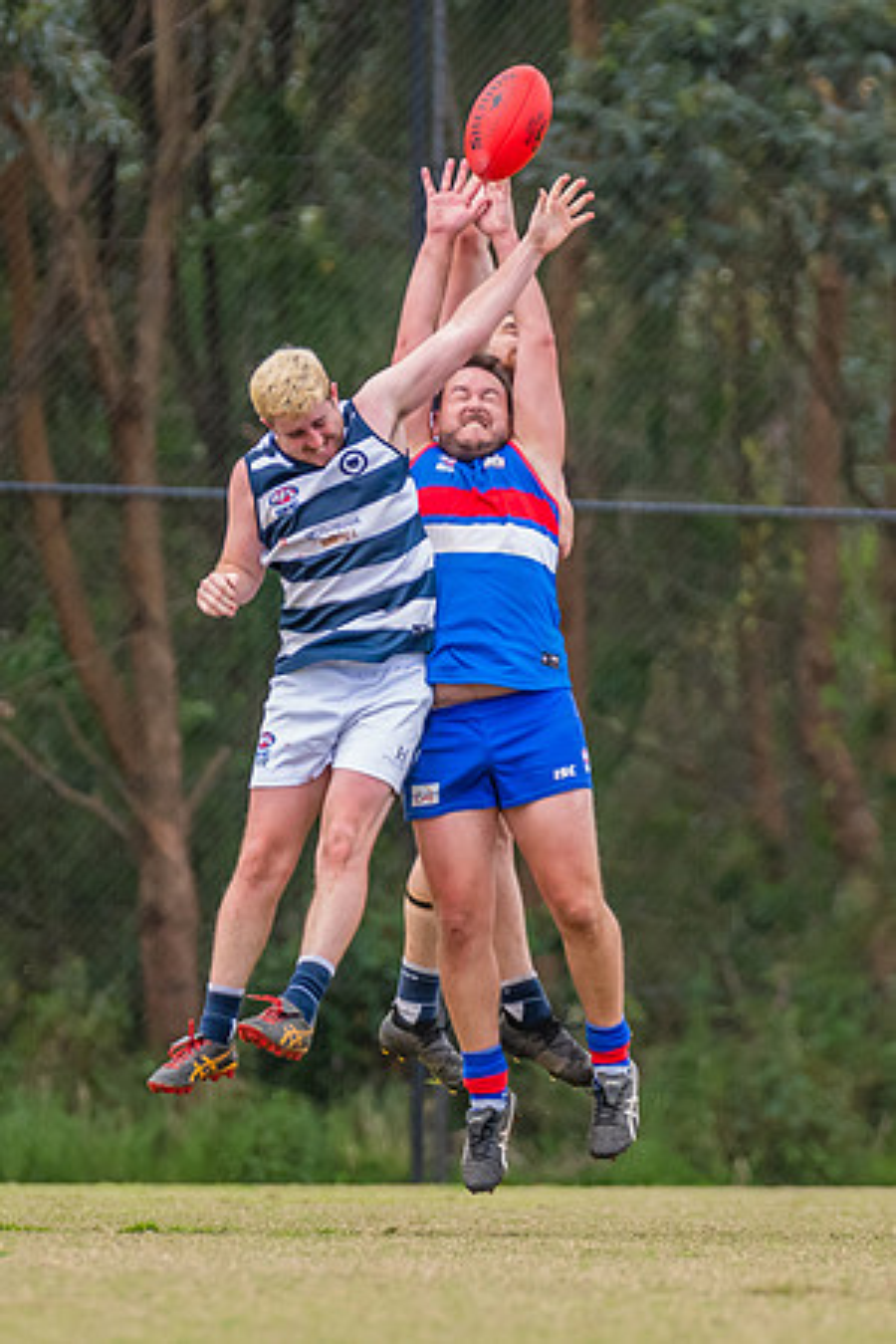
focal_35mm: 634
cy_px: 402
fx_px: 23653
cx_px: 409
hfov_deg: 2.2
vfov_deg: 3.3
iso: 900
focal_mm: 270
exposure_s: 1/2000
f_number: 4
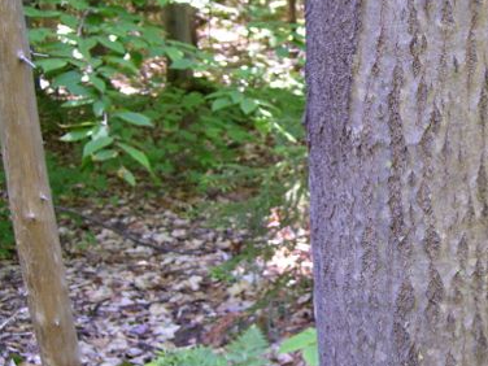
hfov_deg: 30.0
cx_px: 393
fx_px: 888
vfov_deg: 23.3
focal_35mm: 63
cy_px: 166
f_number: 2.7
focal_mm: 6
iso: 160
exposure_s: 1/30
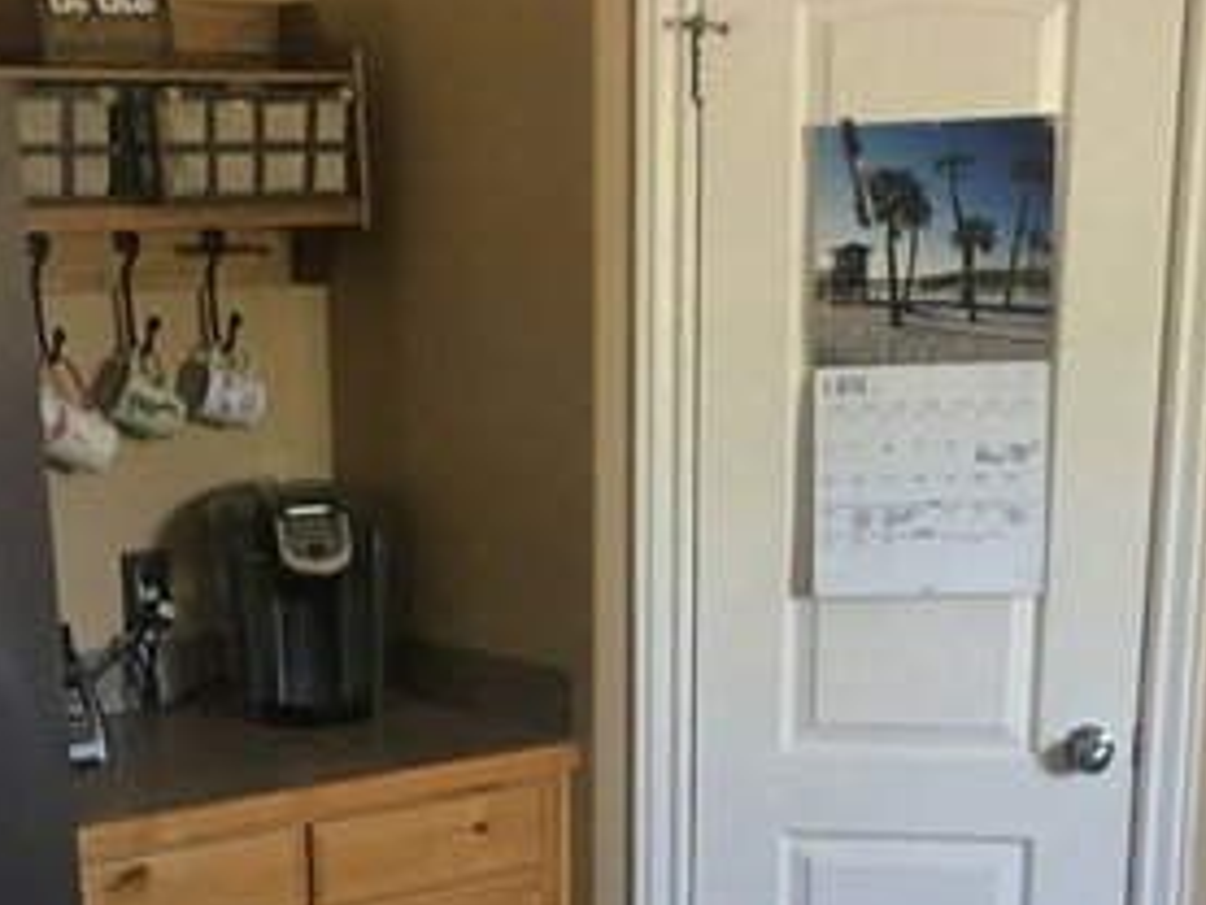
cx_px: 522
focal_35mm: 67
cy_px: 927
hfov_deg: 28.9
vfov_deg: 21.1
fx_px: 2335
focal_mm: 4.15
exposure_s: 1/15
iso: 80
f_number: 2.2
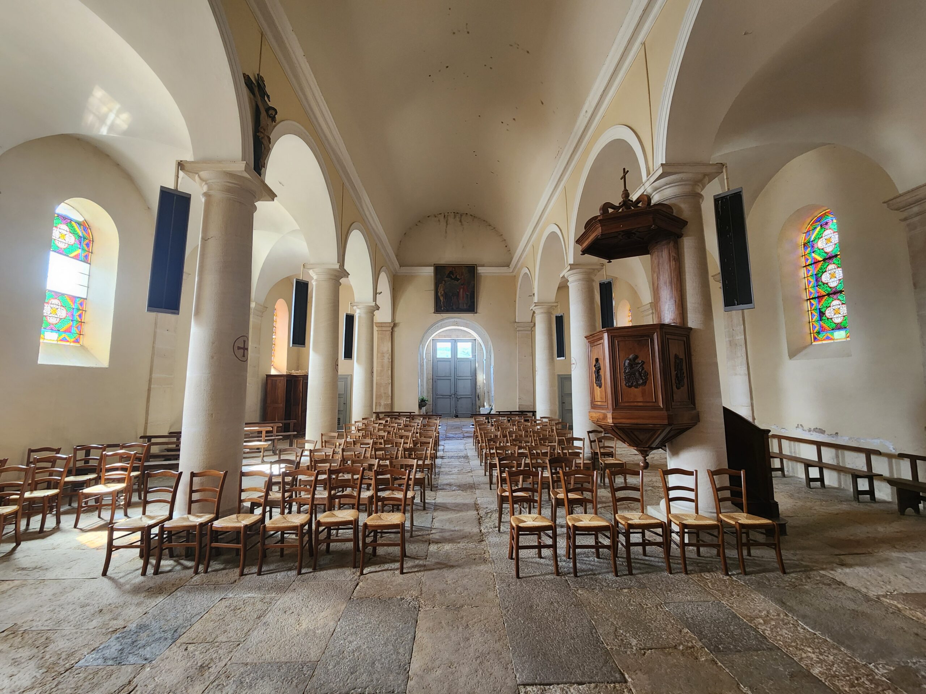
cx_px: 463
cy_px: 347
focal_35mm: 13
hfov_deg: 106.2
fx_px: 348
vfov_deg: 89.9
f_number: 2.2
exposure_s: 1/60
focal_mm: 2.2
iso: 250
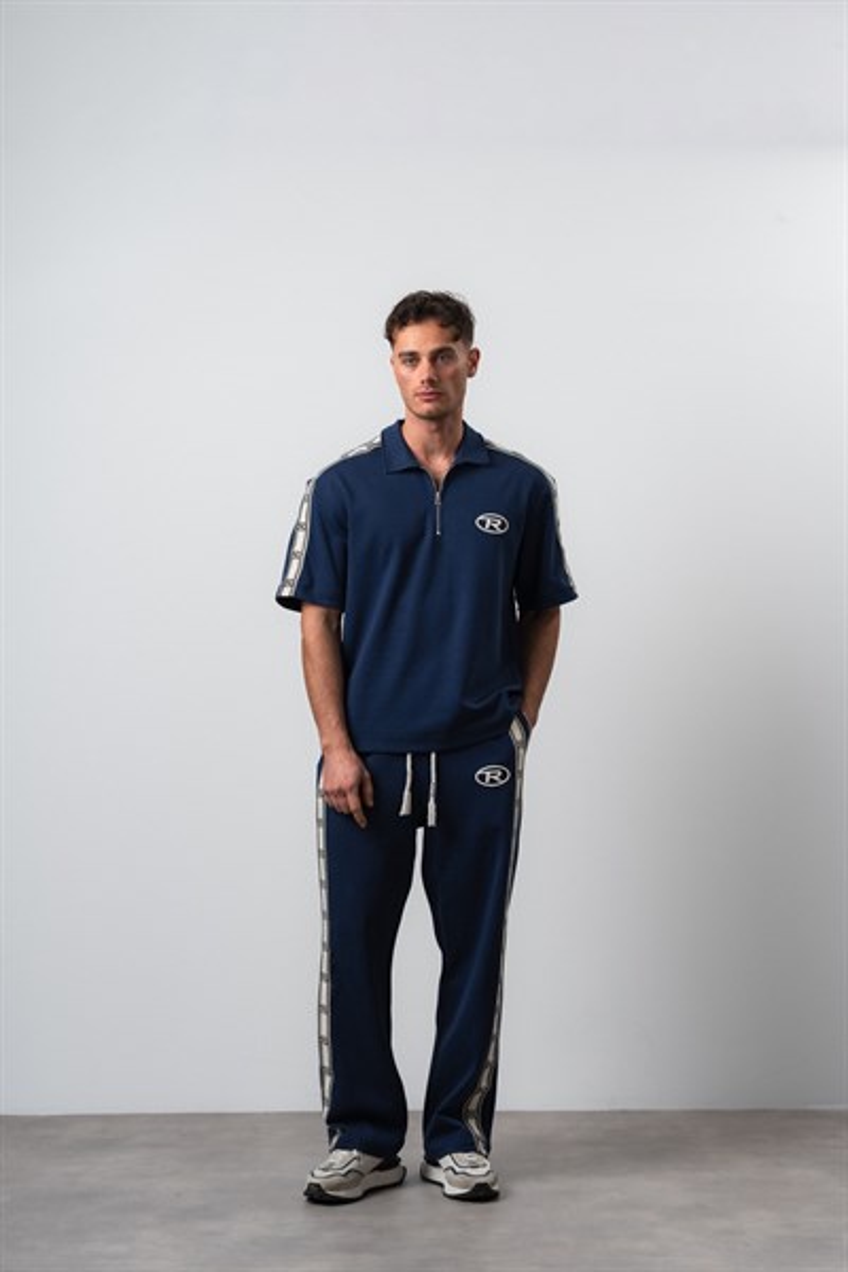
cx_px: 424
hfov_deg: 19.5
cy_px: 636
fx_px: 2473
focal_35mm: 70
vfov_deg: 28.8
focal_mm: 70
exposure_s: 1/125
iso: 100
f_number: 10
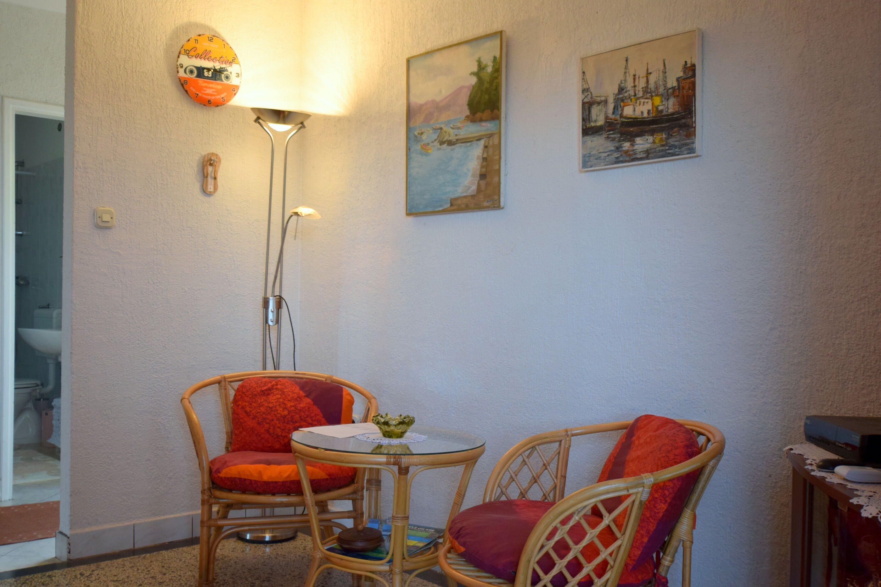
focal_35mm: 36
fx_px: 881
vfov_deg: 36.9
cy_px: 294
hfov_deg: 53.1
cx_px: 440
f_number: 5.6
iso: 400
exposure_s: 1/125
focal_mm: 24
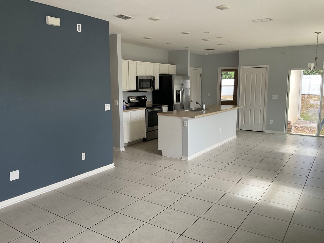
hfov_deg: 61.7
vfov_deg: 48.2
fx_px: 271
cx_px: 162
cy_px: 122
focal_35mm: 29
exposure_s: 1/120
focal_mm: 3
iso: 40
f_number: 1.8
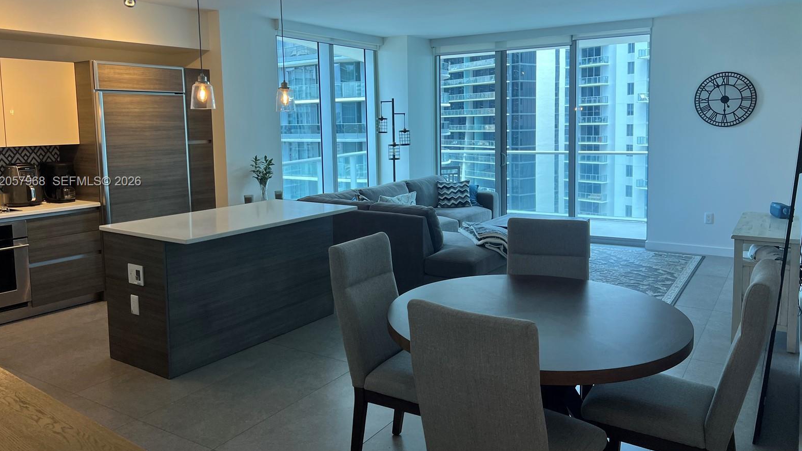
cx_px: 392
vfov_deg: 40.0
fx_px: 617
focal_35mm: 29
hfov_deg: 66.1
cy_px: 182
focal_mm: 5.7
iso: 64
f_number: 1.5
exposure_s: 1/120
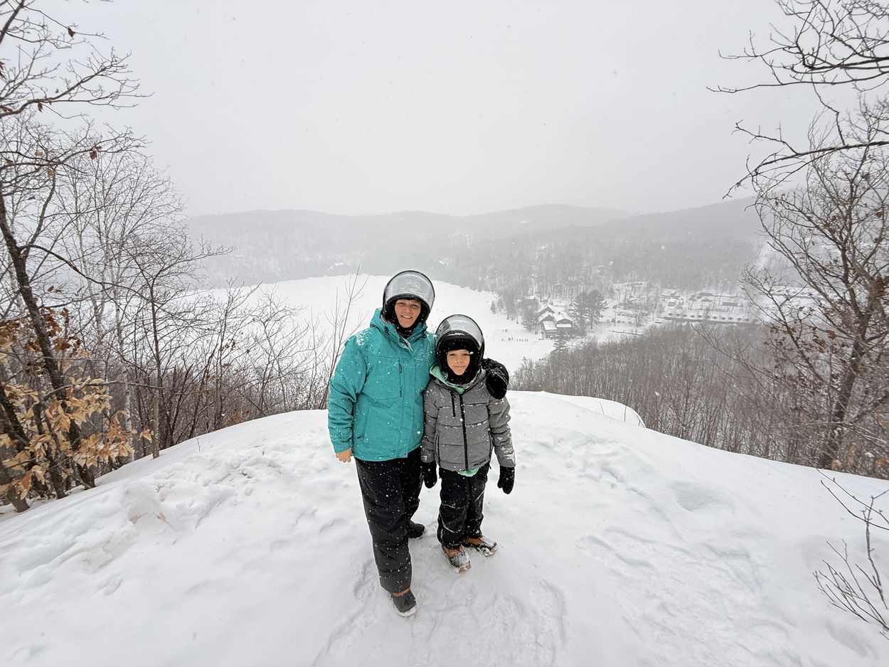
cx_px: 444
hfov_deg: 102.1
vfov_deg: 85.7
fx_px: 360
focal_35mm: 14
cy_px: 334
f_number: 2.2
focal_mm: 2.22
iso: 50
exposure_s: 1/1167
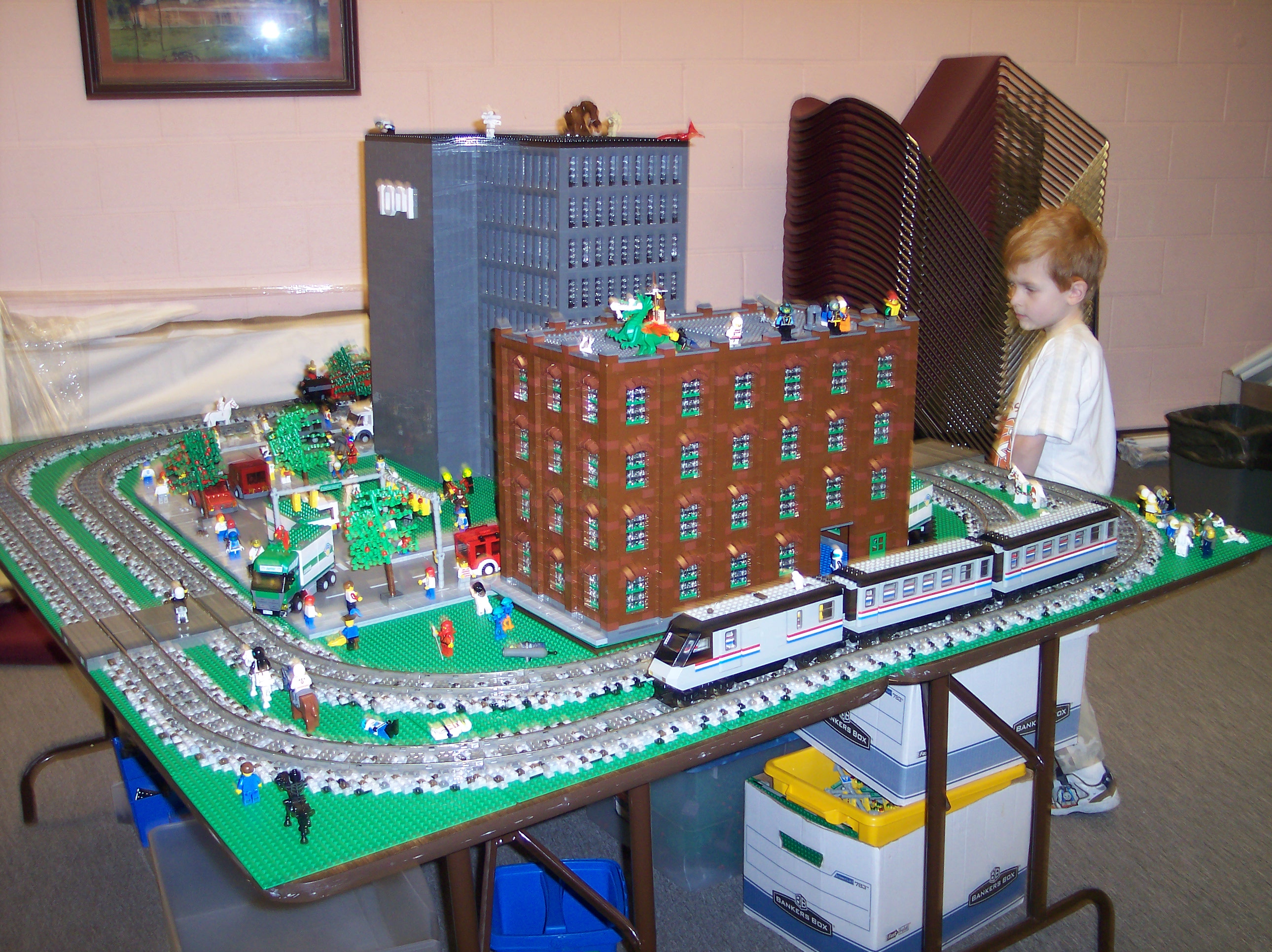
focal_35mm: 38
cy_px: 476
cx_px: 636
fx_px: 1396
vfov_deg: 37.7
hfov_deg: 49.0
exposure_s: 1/30
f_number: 2.8
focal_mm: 8
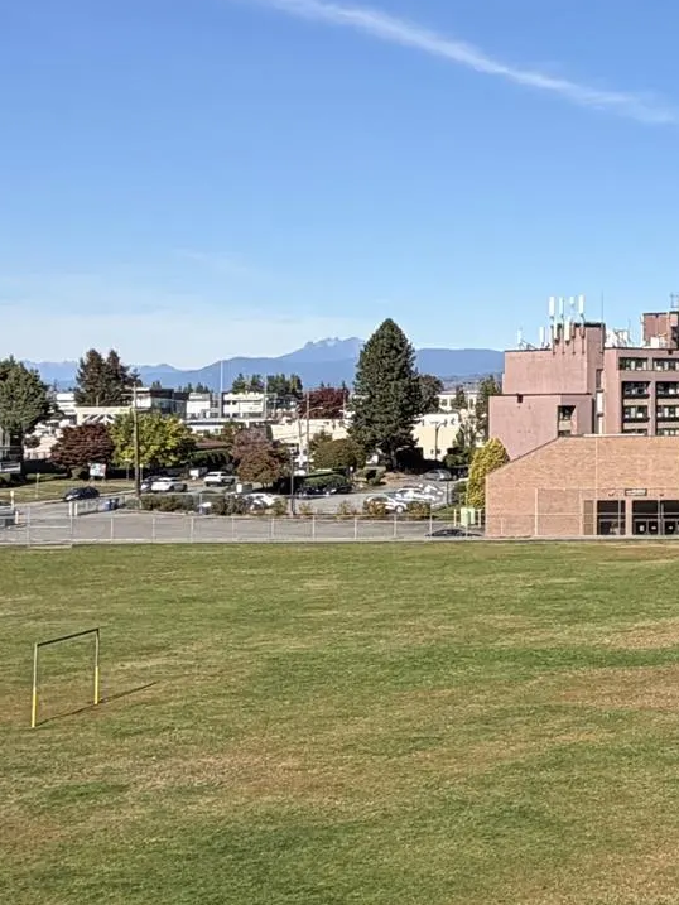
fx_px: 1569
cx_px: 939
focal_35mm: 60
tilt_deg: +3.5
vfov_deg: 32.0
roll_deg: +0.2
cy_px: 312
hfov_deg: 21.5
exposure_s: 1/841
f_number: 2.2
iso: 20
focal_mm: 2.22
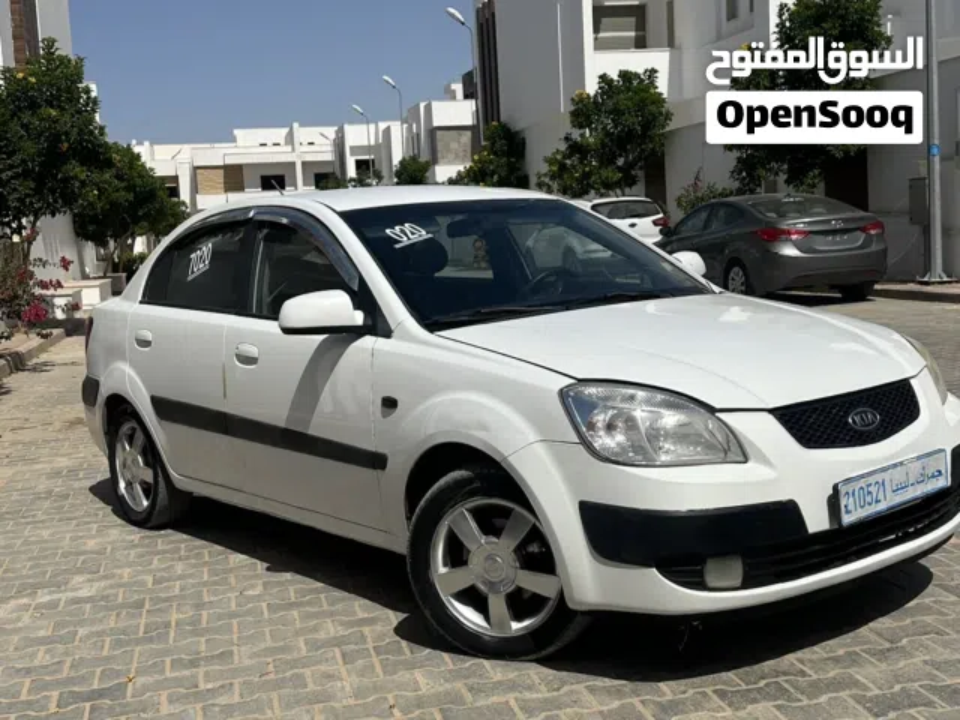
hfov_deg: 71.6
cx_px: 480
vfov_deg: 56.8
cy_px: 360
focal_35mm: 24
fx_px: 666
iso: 80
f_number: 1.78
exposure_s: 1/12048
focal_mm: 6.86
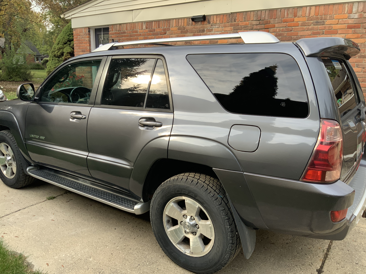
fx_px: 307
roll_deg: -1.0
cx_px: 183
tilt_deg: -12.3
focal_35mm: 29
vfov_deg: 48.2
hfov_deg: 61.7
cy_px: 137
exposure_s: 1/428
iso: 16
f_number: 1.8
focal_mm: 3
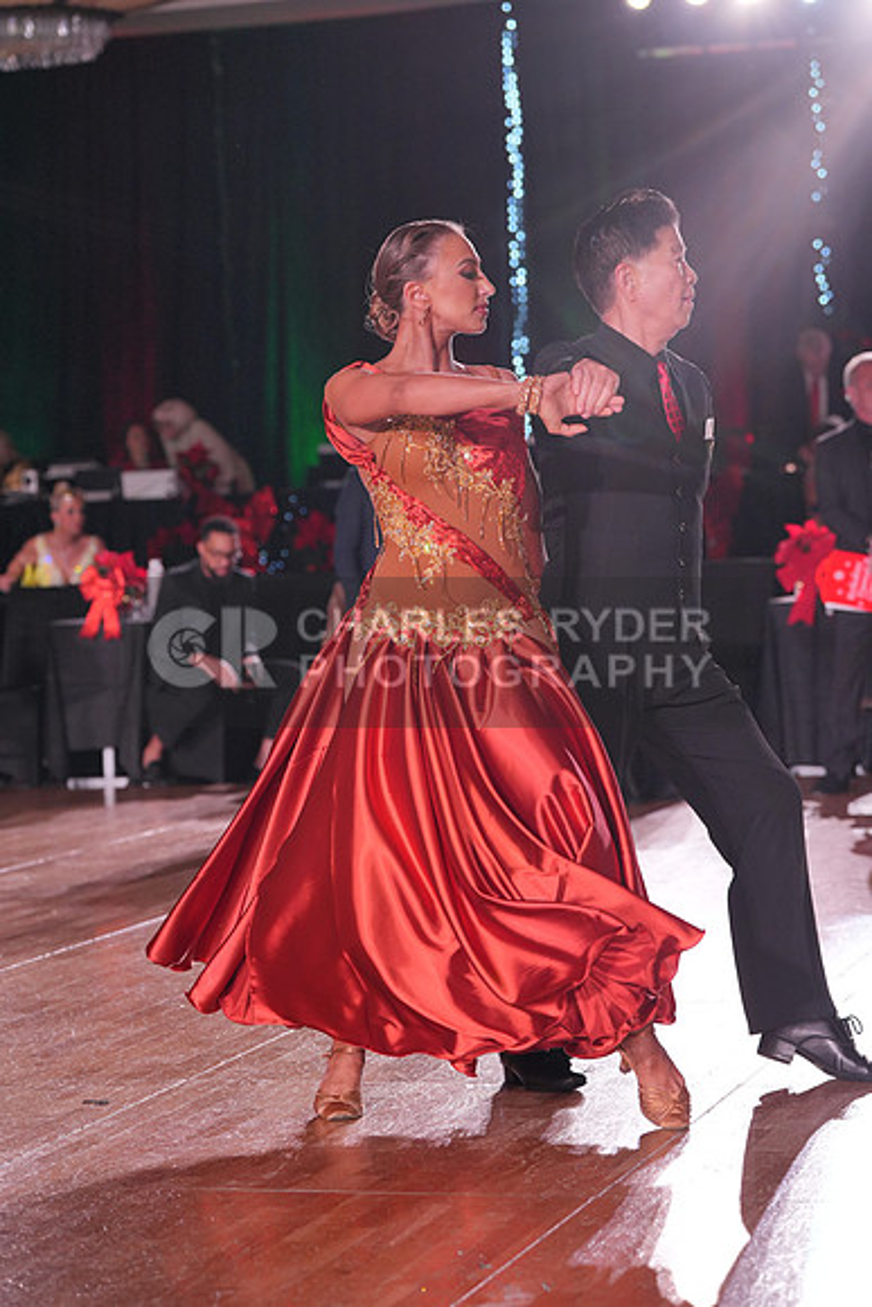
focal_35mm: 94
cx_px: 436
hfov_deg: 14.6
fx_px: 3413
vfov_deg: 21.7
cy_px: 654
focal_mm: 94
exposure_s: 1/400
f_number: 4
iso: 1600
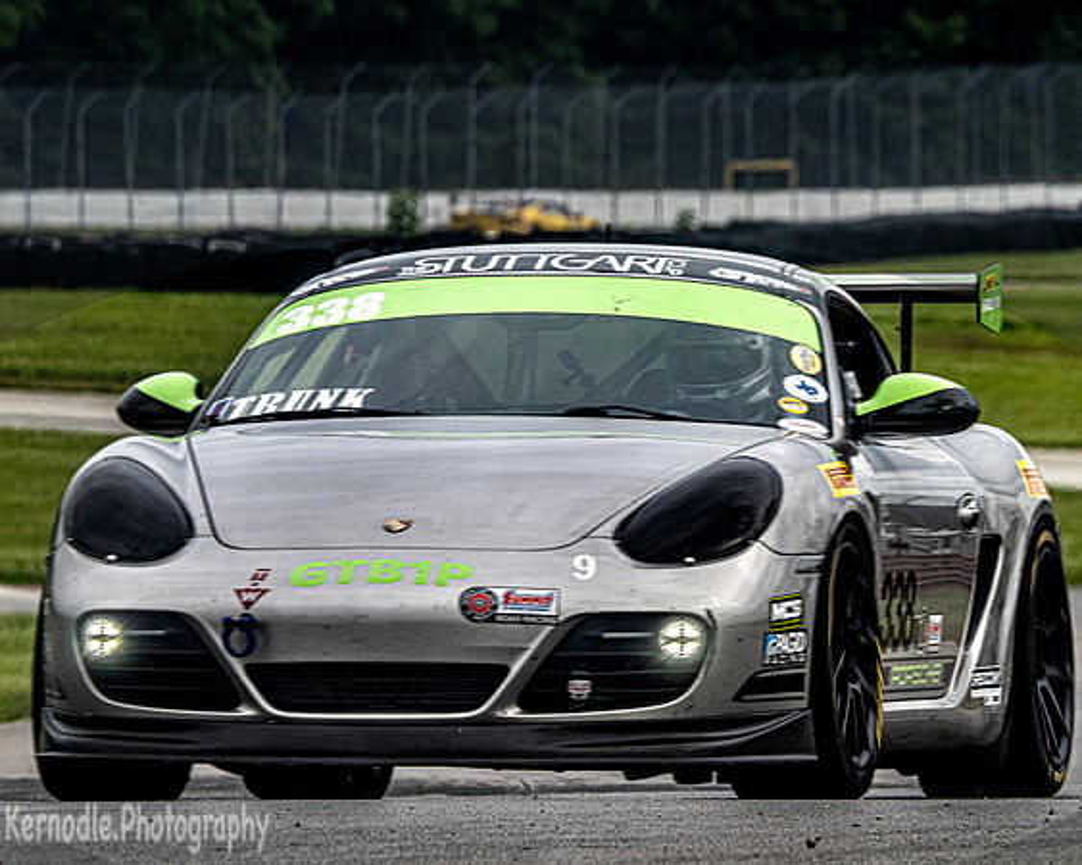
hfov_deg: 2.1
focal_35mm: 918
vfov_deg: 1.7
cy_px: 412
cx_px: 605
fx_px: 29381
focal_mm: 420
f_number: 11
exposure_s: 1/320
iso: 320
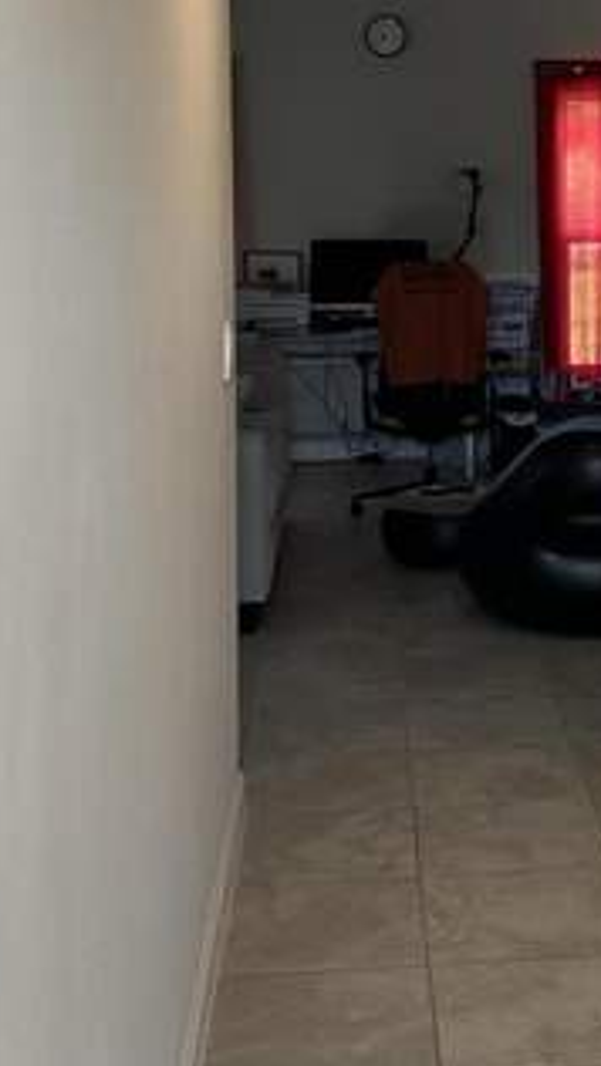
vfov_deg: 32.3
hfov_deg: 18.4
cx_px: 594
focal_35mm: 64
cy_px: 293
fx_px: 1811
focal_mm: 3
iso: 40
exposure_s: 1/60
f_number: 1.8
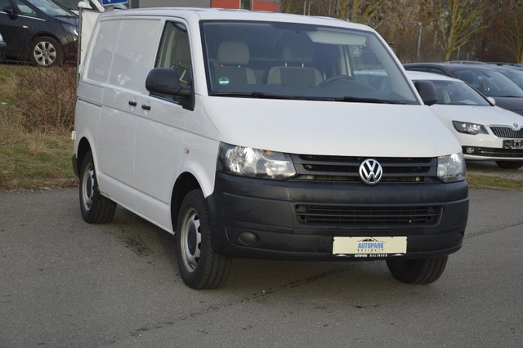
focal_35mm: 78
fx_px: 1133
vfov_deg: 17.5
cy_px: 174
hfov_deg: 26.0
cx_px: 262
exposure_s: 1/125
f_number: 5.6
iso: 100
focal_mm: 52
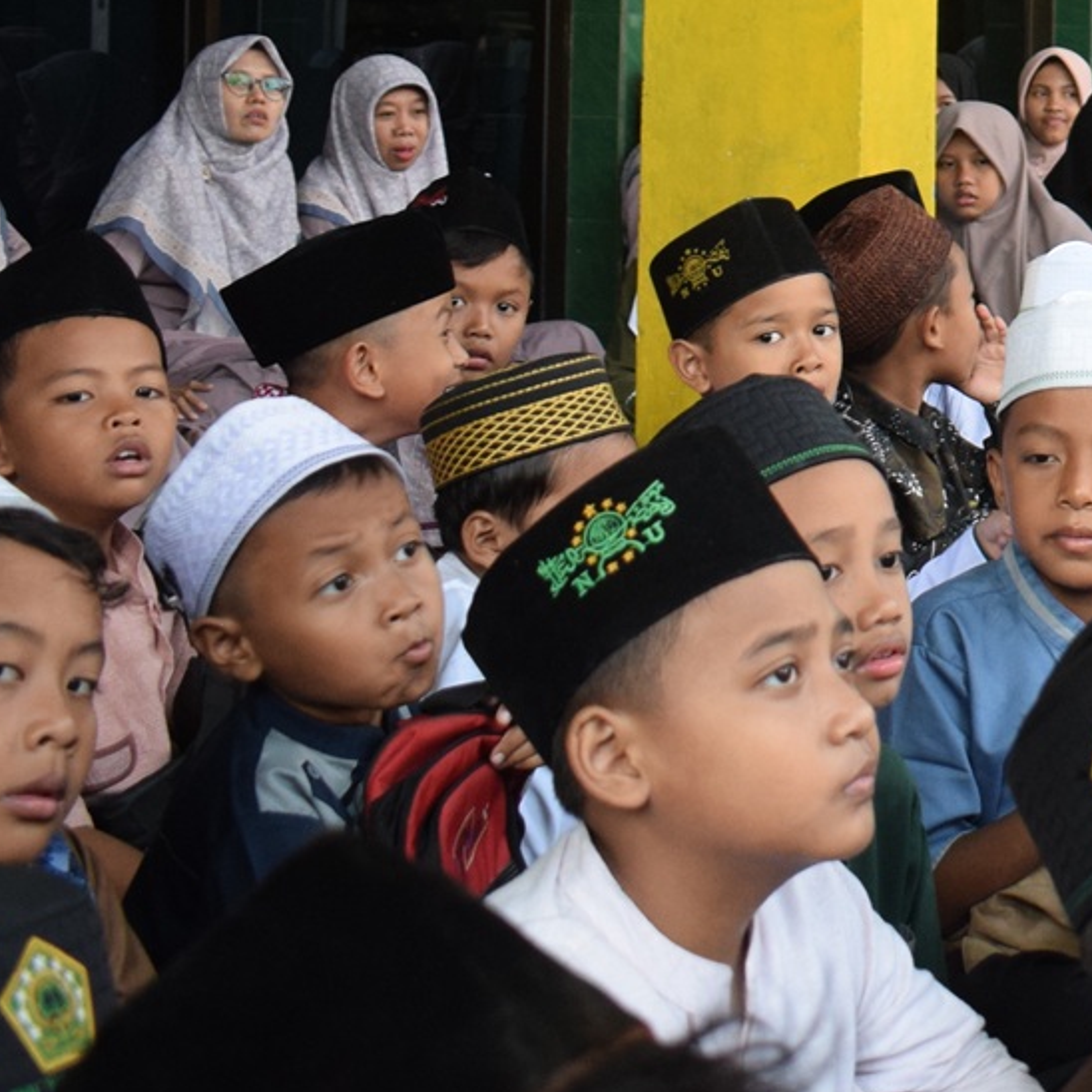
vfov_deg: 18.2
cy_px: -25
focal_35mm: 93
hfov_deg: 16.8
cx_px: 1674
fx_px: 3319
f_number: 4
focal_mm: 20
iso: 800
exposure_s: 1/160
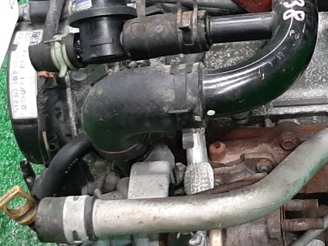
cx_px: 246
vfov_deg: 15.4
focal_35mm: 96
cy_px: 113
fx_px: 910
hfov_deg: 20.3
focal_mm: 3.93
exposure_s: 1/50
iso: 193
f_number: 1.7
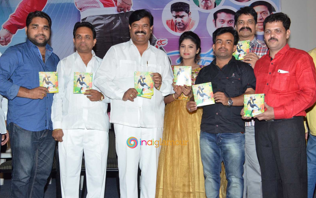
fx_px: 396
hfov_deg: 43.5
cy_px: 94
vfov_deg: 28.0
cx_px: 157
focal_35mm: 46
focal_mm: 30
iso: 1250
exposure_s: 1/125
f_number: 9
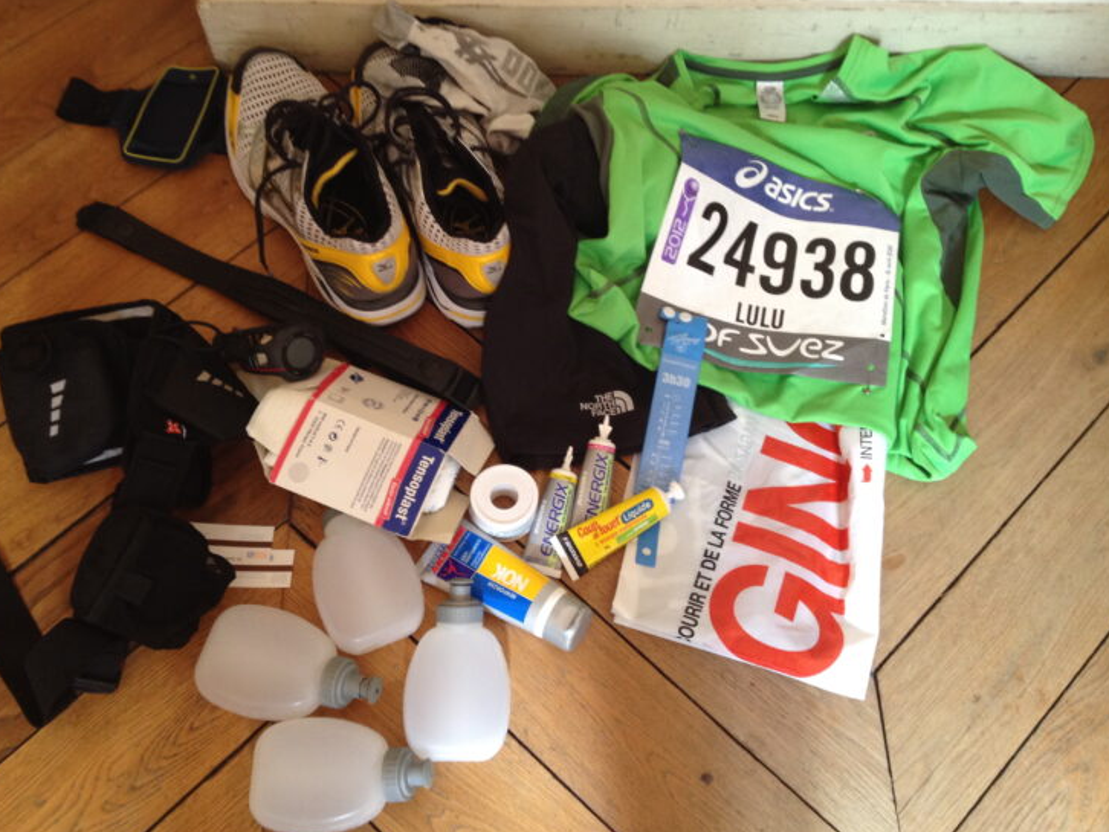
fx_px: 1186
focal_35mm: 37
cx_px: 542
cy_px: 397
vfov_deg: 38.7
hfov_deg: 50.1
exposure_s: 1/20
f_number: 2.4
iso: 125
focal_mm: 4.28
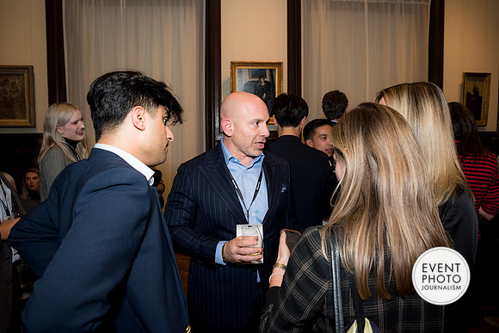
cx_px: 250
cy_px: 166
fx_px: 356
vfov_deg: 50.1
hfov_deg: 70.0
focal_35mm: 26
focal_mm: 24
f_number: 5
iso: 800
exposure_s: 1/125
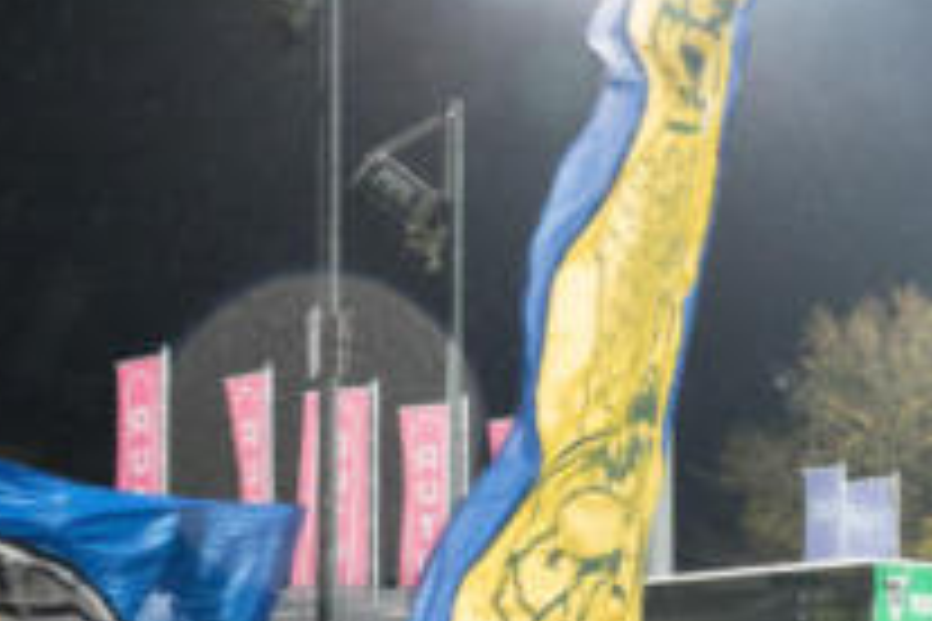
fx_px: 3003
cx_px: 441
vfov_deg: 11.6
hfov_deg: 17.6
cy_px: 686
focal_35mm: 116
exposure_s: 1/125
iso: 3200
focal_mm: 17.55
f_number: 3.2
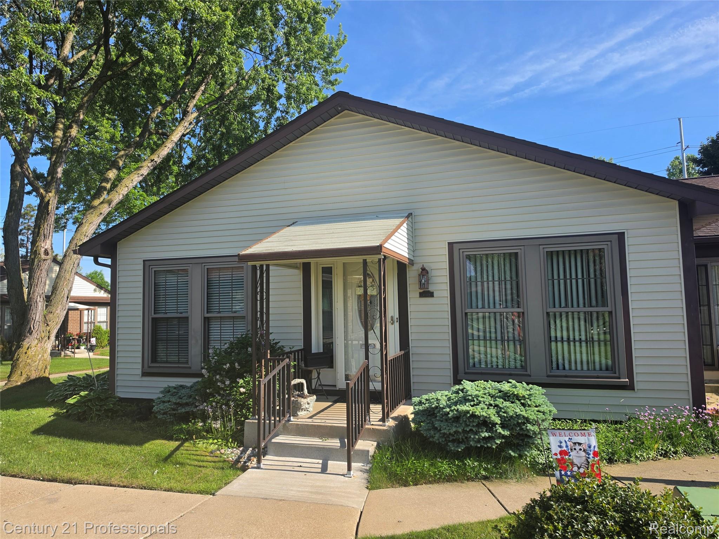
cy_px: 270
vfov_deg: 58.9
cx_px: 360
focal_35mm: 23
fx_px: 478
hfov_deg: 73.9
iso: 64
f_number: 1.4
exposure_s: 1/3521
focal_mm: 6.5
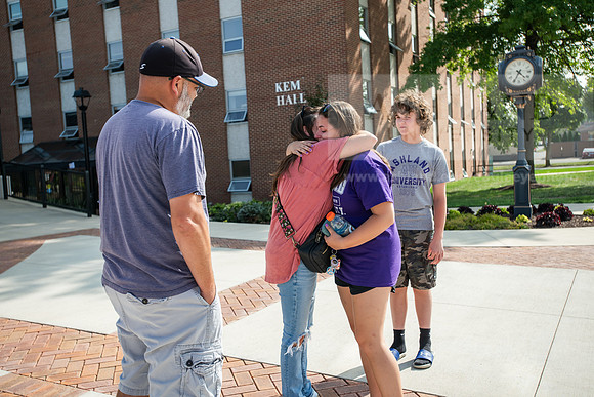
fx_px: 578
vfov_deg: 37.9
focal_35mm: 35
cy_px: 198
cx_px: 297
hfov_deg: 54.4
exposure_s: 1/500
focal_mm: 35
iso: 100
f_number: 5
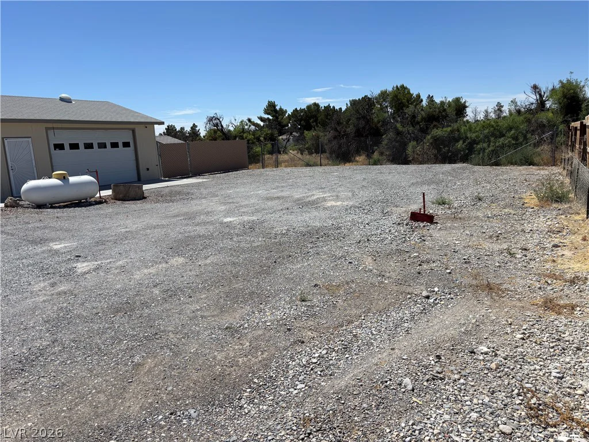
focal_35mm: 26
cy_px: 221
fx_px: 442
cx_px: 294
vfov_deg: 53.1
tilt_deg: -13.4
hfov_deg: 67.3
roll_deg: +4.1
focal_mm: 5.96
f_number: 1.6
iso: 50
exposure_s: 1/5952
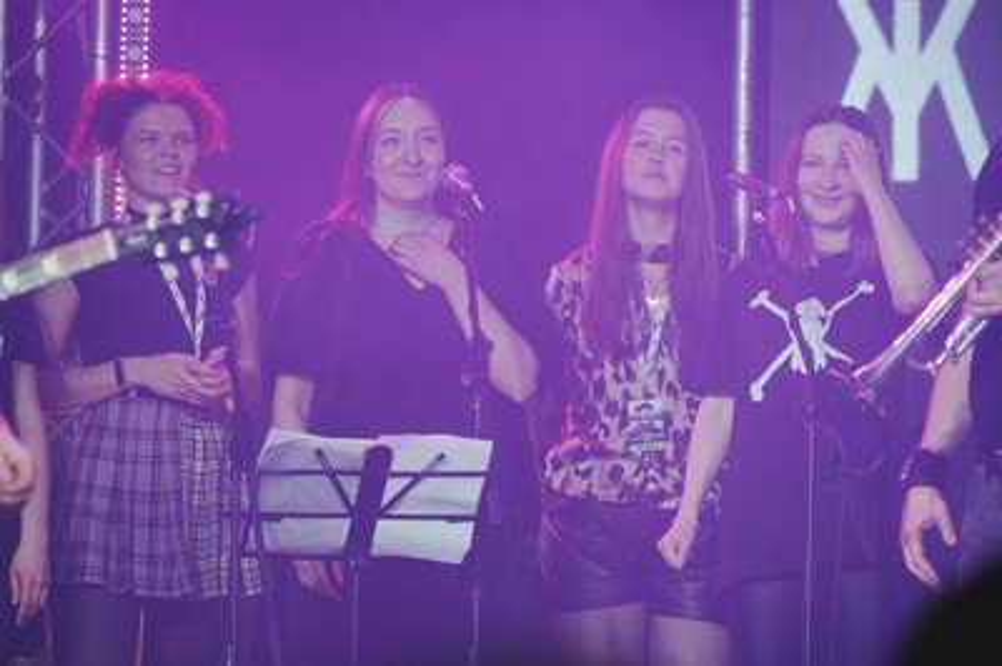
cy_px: 333
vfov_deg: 7.0
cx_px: 501
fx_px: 5451
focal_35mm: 196
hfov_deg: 10.5
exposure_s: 1/200
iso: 3200
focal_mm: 196
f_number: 5.6
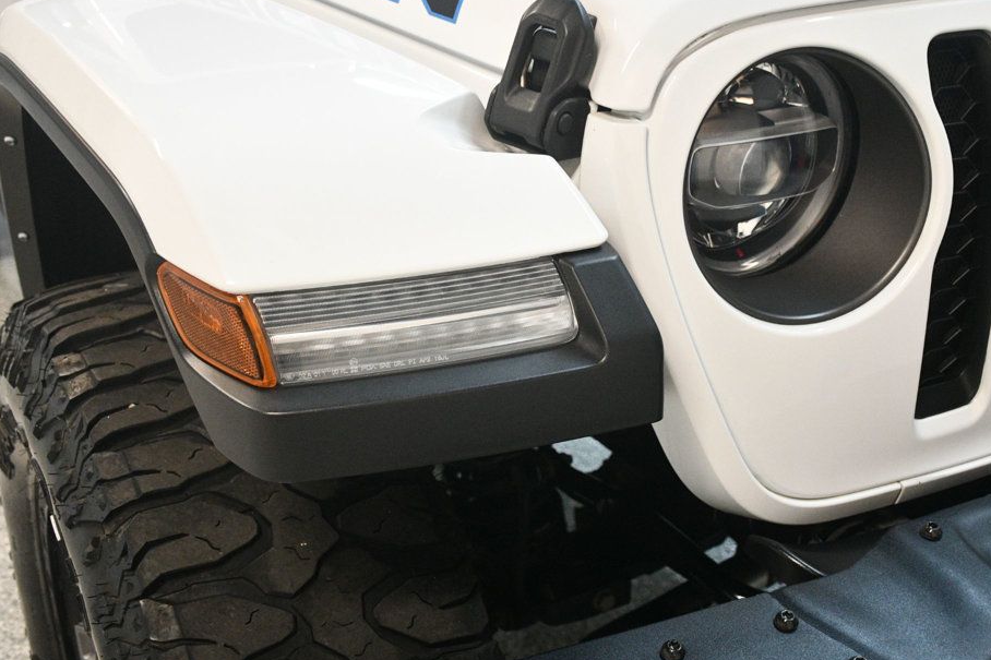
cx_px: 558
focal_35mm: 44
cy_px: 295
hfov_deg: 44.4
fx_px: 1211
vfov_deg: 30.5
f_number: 3.8
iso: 3200
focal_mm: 26
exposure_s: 1/125
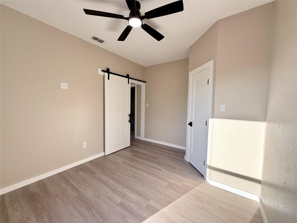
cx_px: 148
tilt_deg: -3.6
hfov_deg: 102.1
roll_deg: -1.3
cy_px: 112
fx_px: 120
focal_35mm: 14
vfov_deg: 85.7
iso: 64
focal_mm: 2.22
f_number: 2.2
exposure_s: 1/217
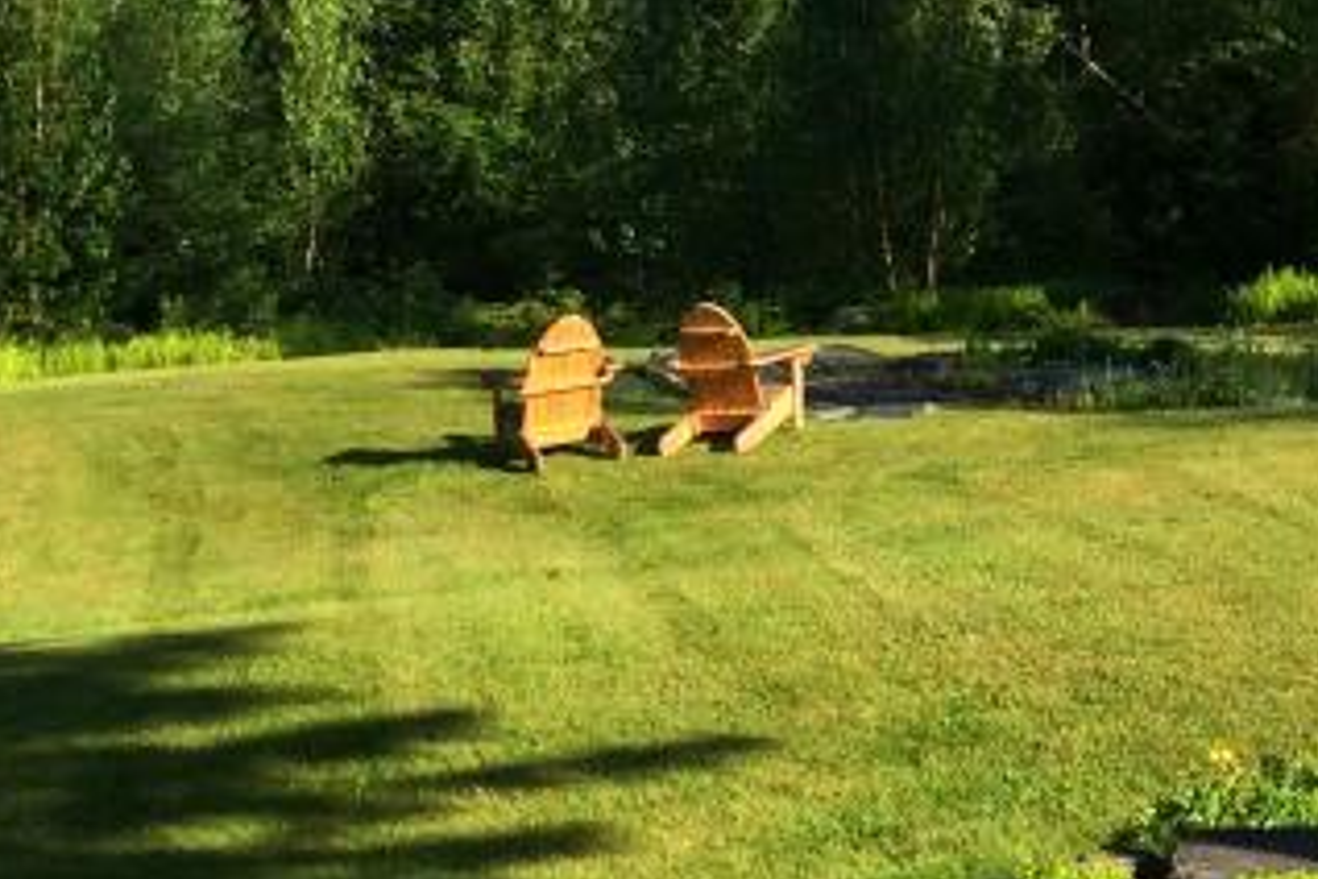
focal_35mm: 97
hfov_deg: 19.5
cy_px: -274
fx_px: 3551
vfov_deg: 13.6
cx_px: 1674
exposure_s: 1/1520
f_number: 2.2
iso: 32
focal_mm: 4.15
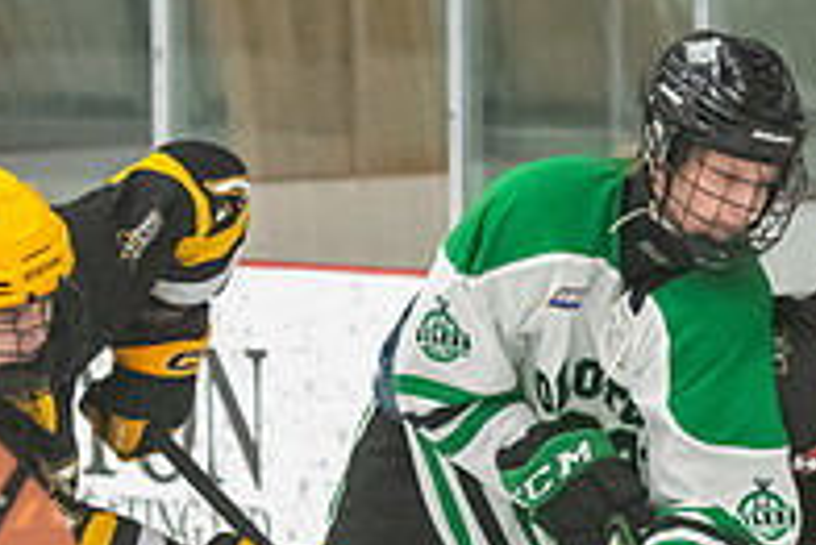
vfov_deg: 2.8
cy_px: 578
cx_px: 767
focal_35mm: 483
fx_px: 10956
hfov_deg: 4.3
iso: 4000
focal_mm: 92
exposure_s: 1/800
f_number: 2.8
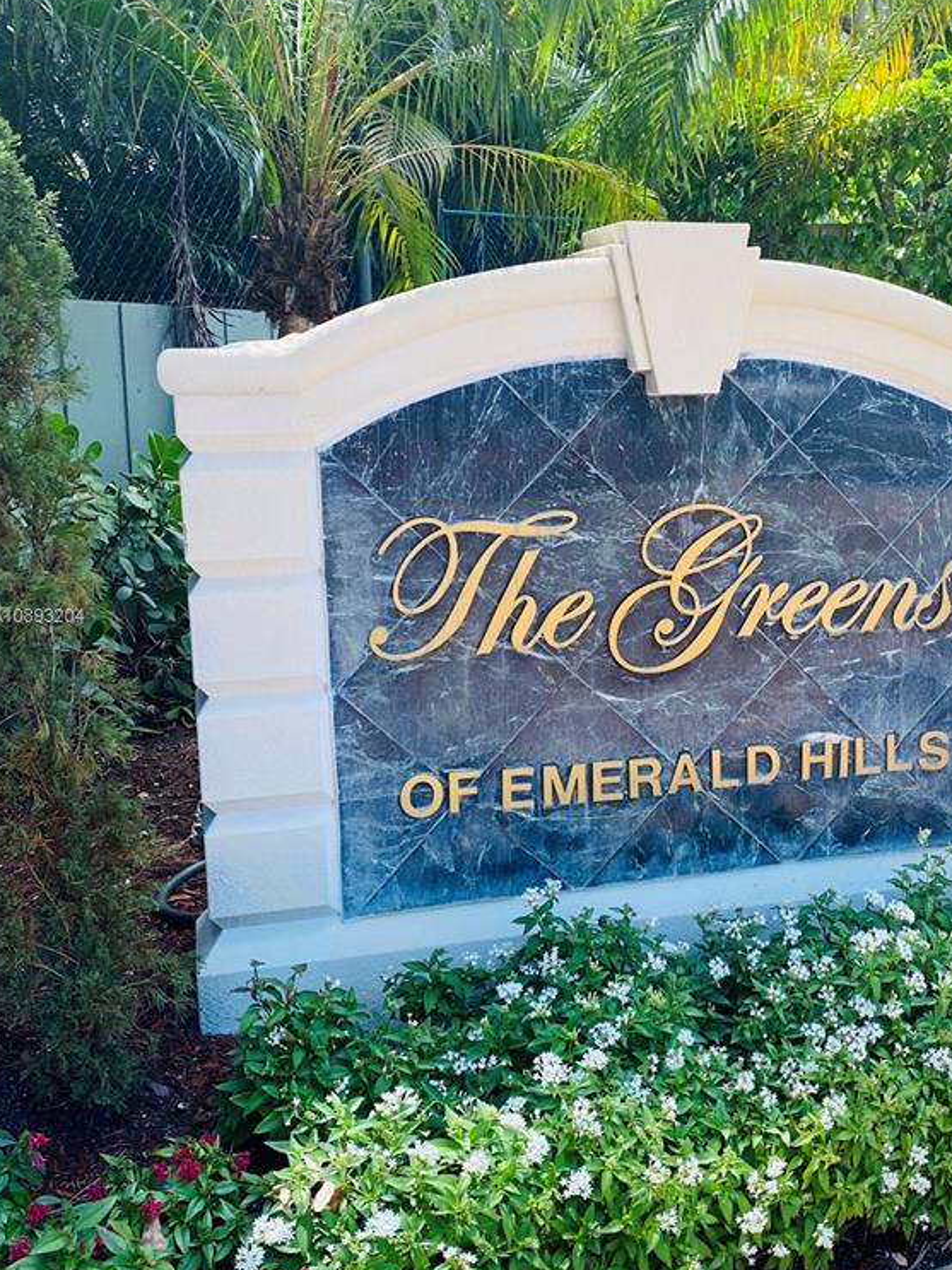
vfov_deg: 44.8
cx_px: 702
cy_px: 617
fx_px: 1541
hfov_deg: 33.7
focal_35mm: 42
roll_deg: +0.1
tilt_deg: -9.3
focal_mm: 4.25
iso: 32
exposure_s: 1/451
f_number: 1.8
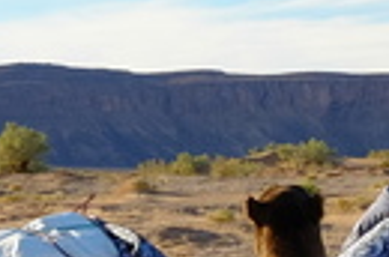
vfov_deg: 6.2
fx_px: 2328
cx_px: 919
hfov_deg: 8.7
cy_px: 459
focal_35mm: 216
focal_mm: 23
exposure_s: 1/160
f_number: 8
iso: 400
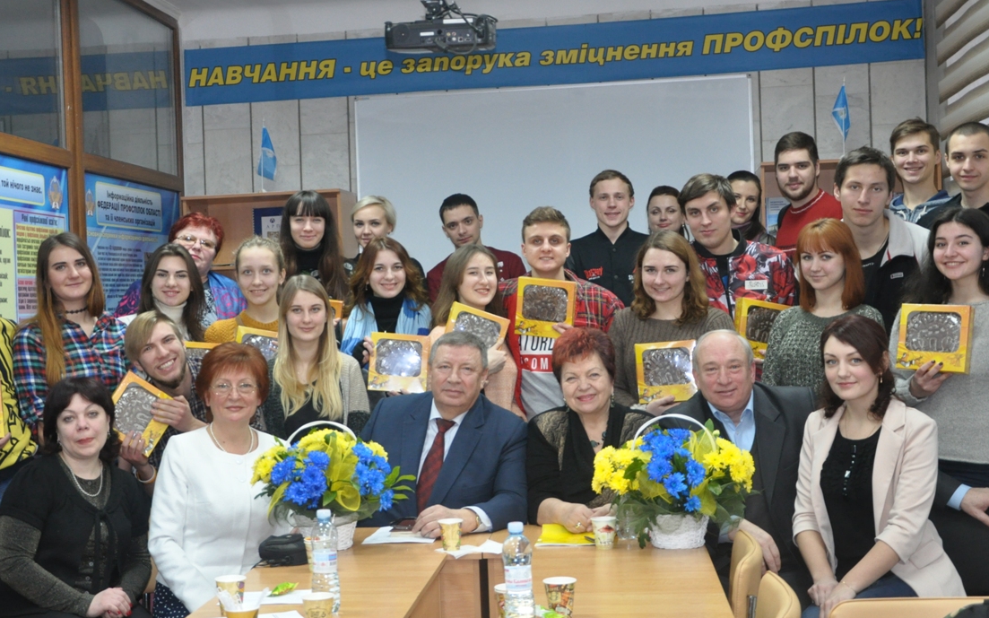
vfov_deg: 22.7
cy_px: 281
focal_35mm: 57
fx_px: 1536
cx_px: 441
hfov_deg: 35.7
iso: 1000
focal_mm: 30
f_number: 4.2
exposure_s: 1/30
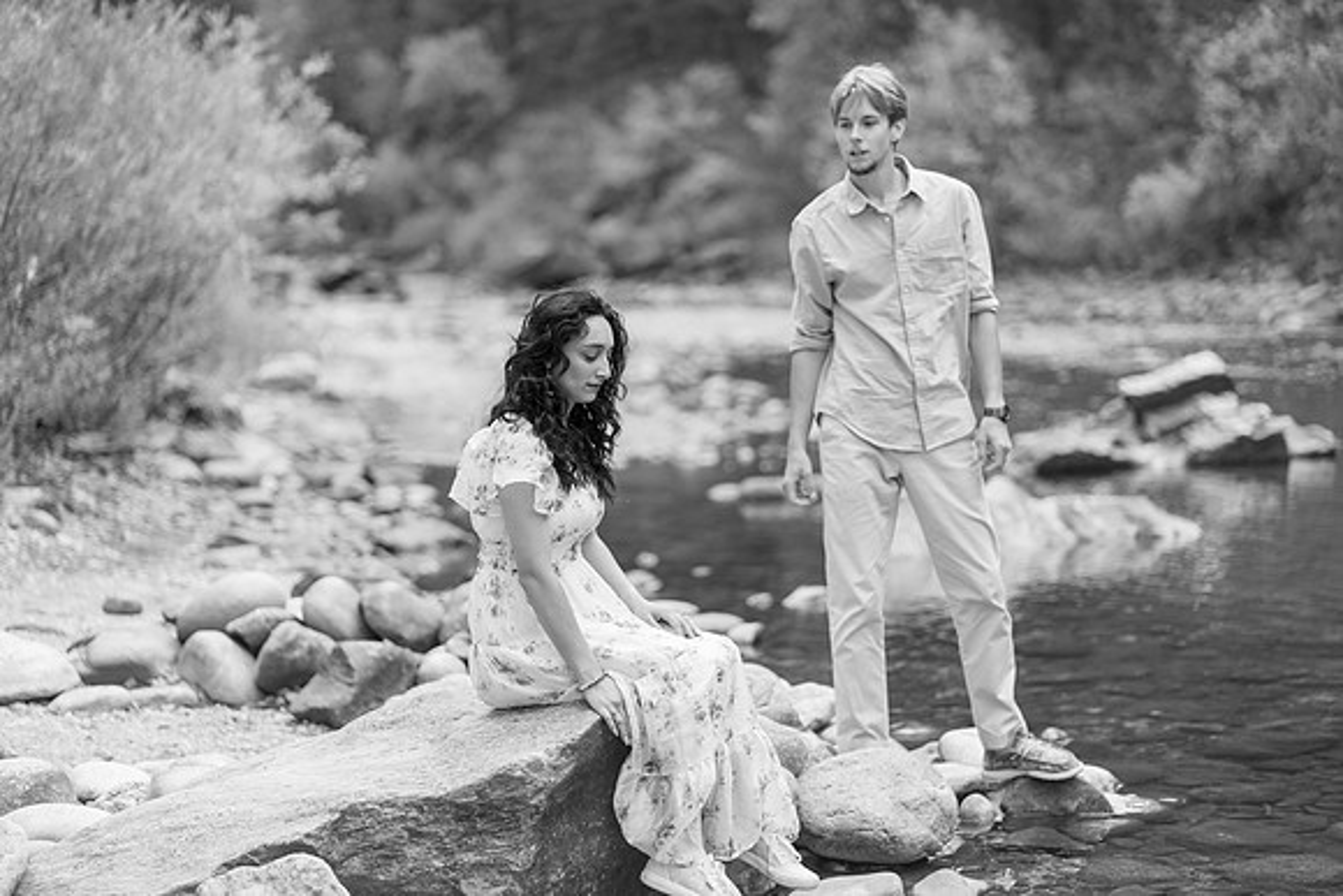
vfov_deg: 16.1
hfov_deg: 23.9
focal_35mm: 85
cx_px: 672
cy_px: 448
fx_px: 3172
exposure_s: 1/400
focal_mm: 85
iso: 160
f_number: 1.8
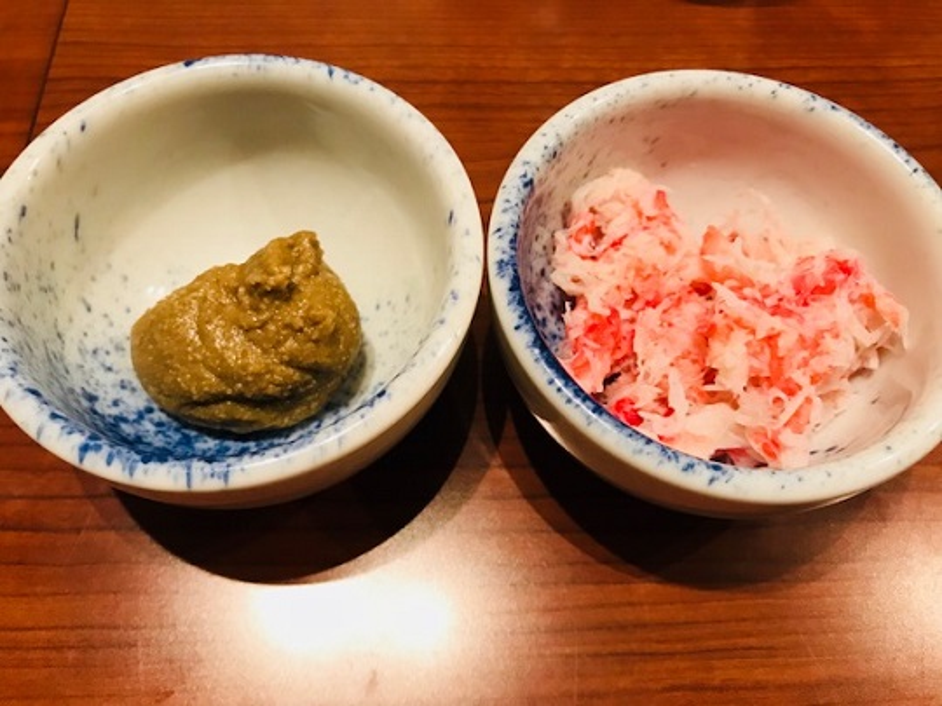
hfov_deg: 63.4
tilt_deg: -64.5
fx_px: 762
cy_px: 353
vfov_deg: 49.7
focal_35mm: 28
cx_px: 471
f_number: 1.8
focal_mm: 3.99
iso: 100
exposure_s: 1/13
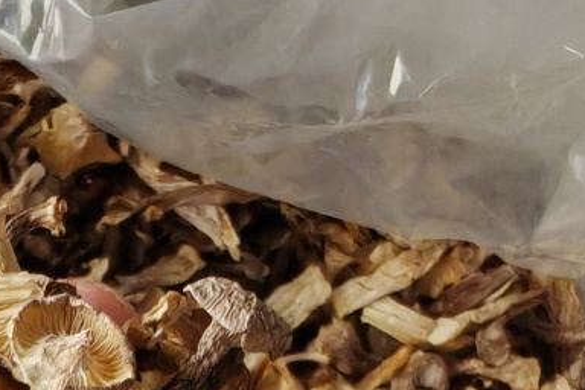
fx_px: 1267
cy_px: 703
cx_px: 55
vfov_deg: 15.1
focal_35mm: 78
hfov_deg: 25.2
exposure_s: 1/50
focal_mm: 1.96
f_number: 2.2
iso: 320
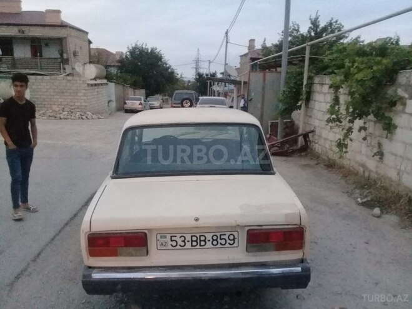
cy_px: 154
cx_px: 206
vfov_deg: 45.4
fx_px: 369
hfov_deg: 58.4
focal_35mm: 31
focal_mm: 3.3
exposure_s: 1/17
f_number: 2.2
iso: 500
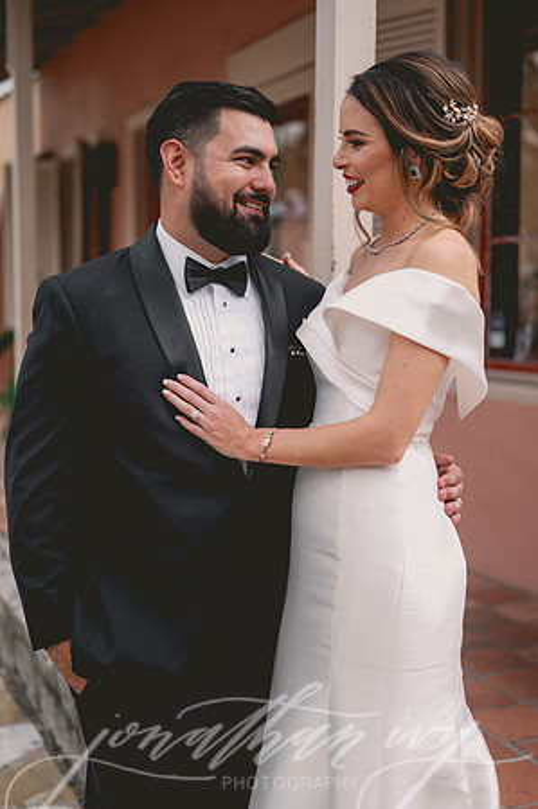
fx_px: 1123
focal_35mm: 50
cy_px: 404
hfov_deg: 26.9
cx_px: 269
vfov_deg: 39.6
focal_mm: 50
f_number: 2.2
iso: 64
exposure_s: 1/500
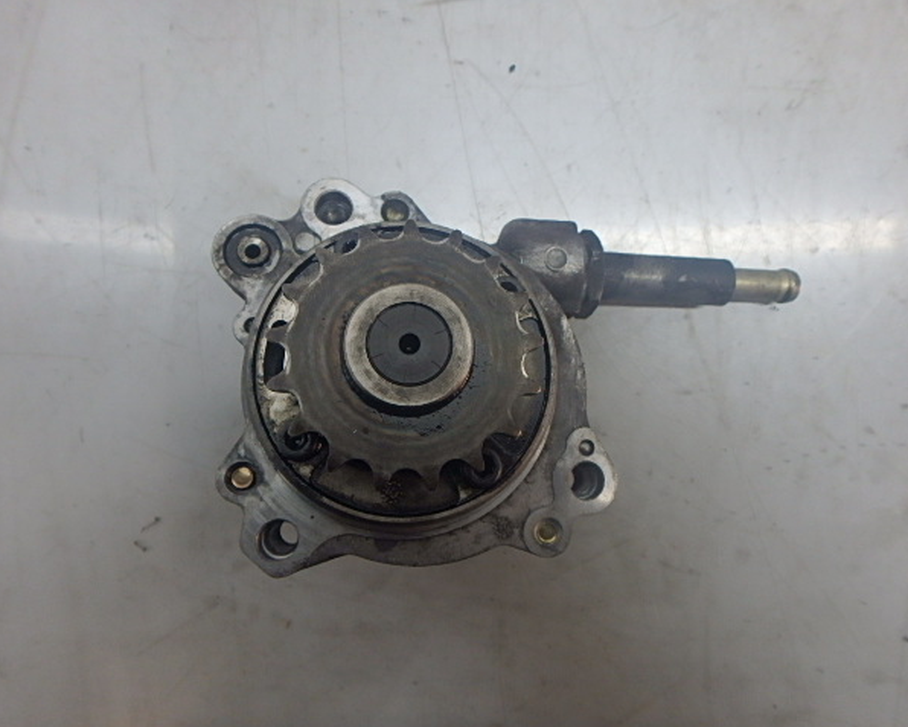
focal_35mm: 22
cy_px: 363
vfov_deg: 63.1
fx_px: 591
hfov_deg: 75.0
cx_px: 480
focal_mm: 3.7
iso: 200
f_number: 3.5
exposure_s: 1/40
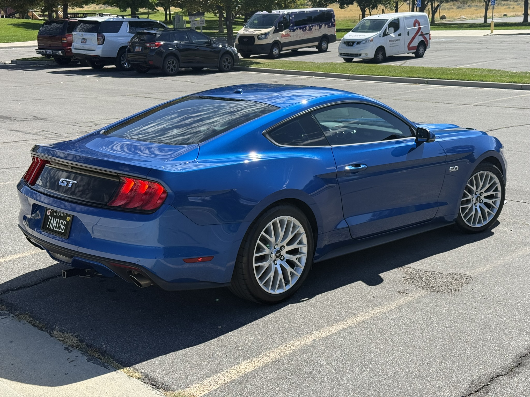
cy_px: 198
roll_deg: +1.8
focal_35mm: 48
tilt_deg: -13.2
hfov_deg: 39.7
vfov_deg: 30.3
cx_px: 265
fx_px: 735
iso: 80
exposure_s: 1/3534
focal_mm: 6.76
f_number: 1.78
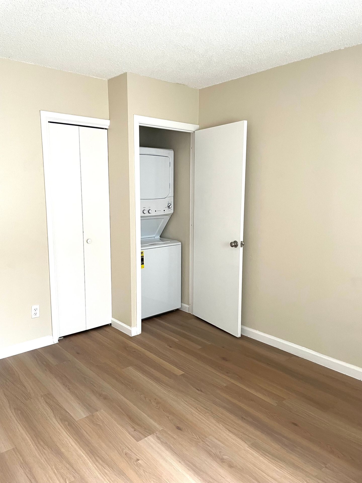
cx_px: 181
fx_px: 363
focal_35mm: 26
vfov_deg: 67.3
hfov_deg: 53.1
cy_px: 242
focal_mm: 4.2
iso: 250
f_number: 1.6
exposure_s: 1/60
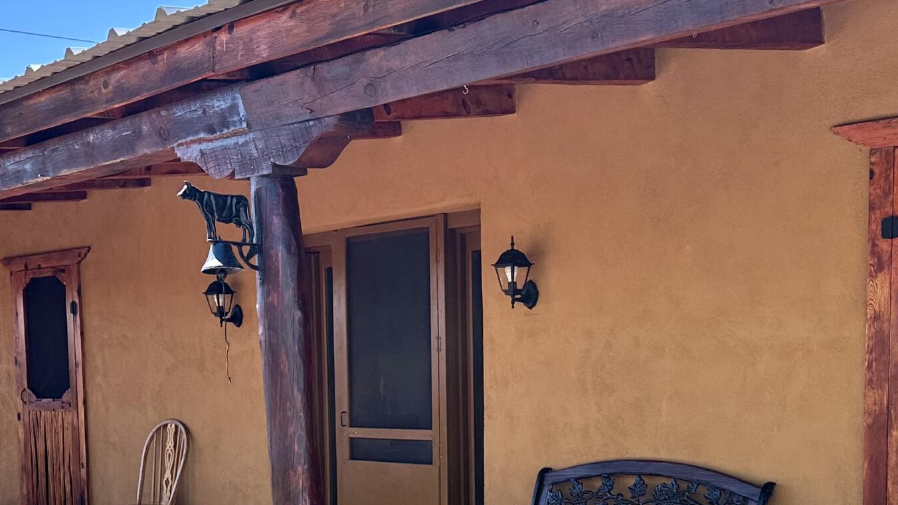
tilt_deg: -5.4
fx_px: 1381
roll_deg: +0.5
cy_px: 494
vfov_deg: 20.2
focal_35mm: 58
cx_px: 450
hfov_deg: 36.0
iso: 80
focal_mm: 6.86
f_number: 1.78
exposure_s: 1/1541
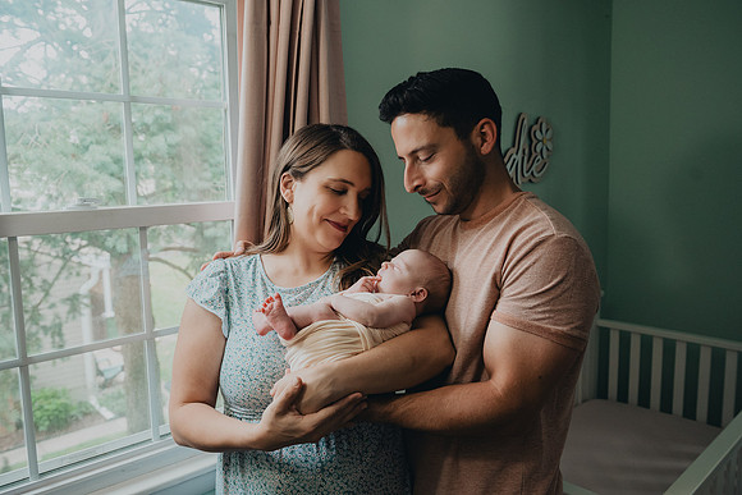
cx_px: 357
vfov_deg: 45.2
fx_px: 594
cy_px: 238
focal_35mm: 29
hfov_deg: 63.9
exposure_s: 1/125
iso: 1250
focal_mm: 27
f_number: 4
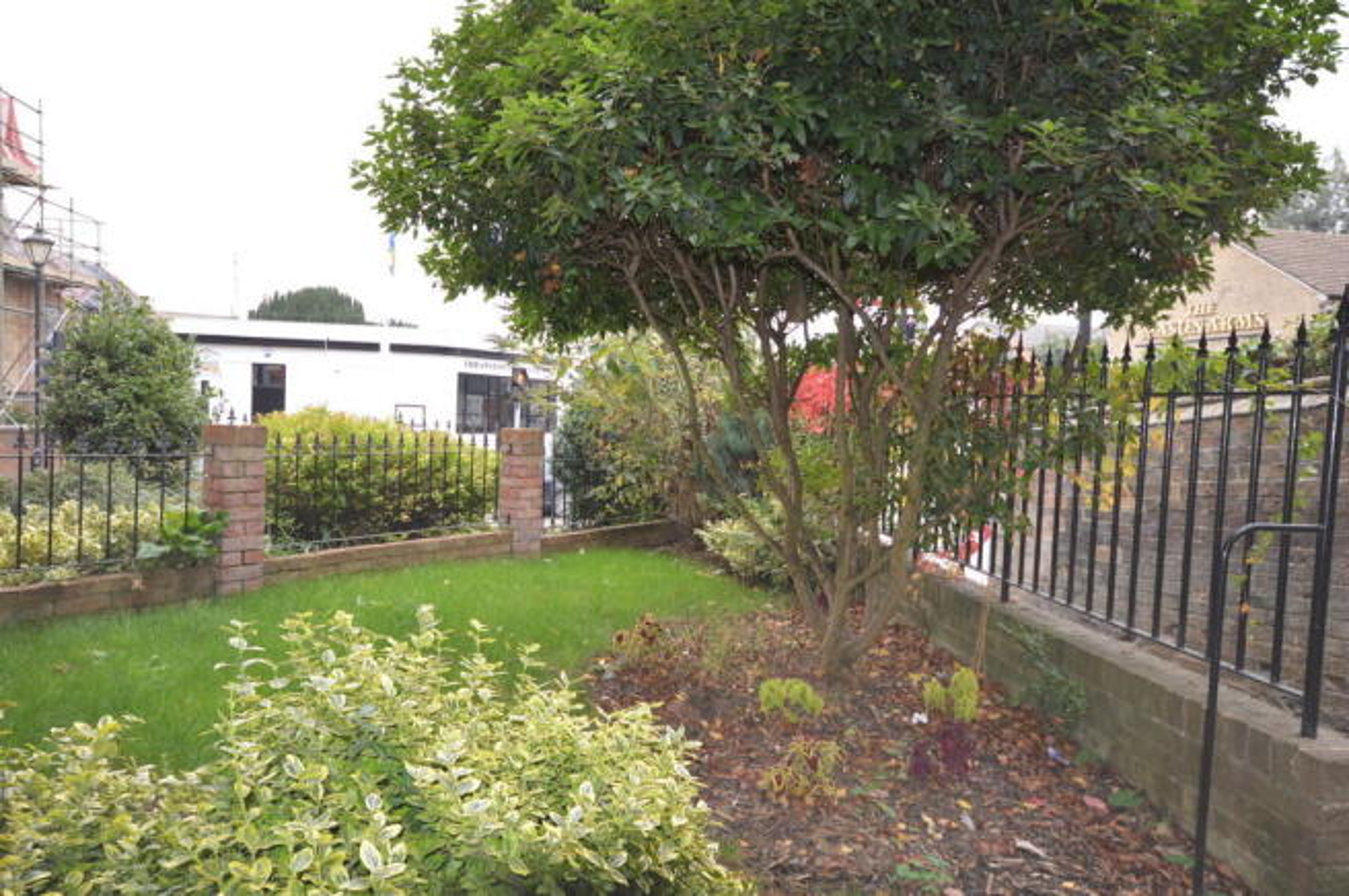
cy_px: 448
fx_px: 842
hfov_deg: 77.4
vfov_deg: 56.0
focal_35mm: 22
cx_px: 674
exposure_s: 1/60
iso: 450
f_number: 5
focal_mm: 15
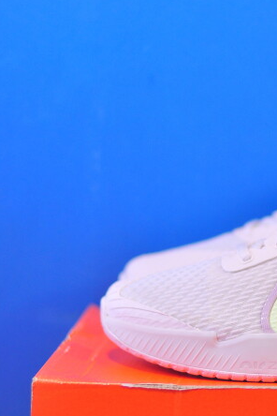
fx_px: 1558
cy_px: 184
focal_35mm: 135
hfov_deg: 10.0
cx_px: 342
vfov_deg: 15.2
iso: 250
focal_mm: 50
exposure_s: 1/320
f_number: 2.2
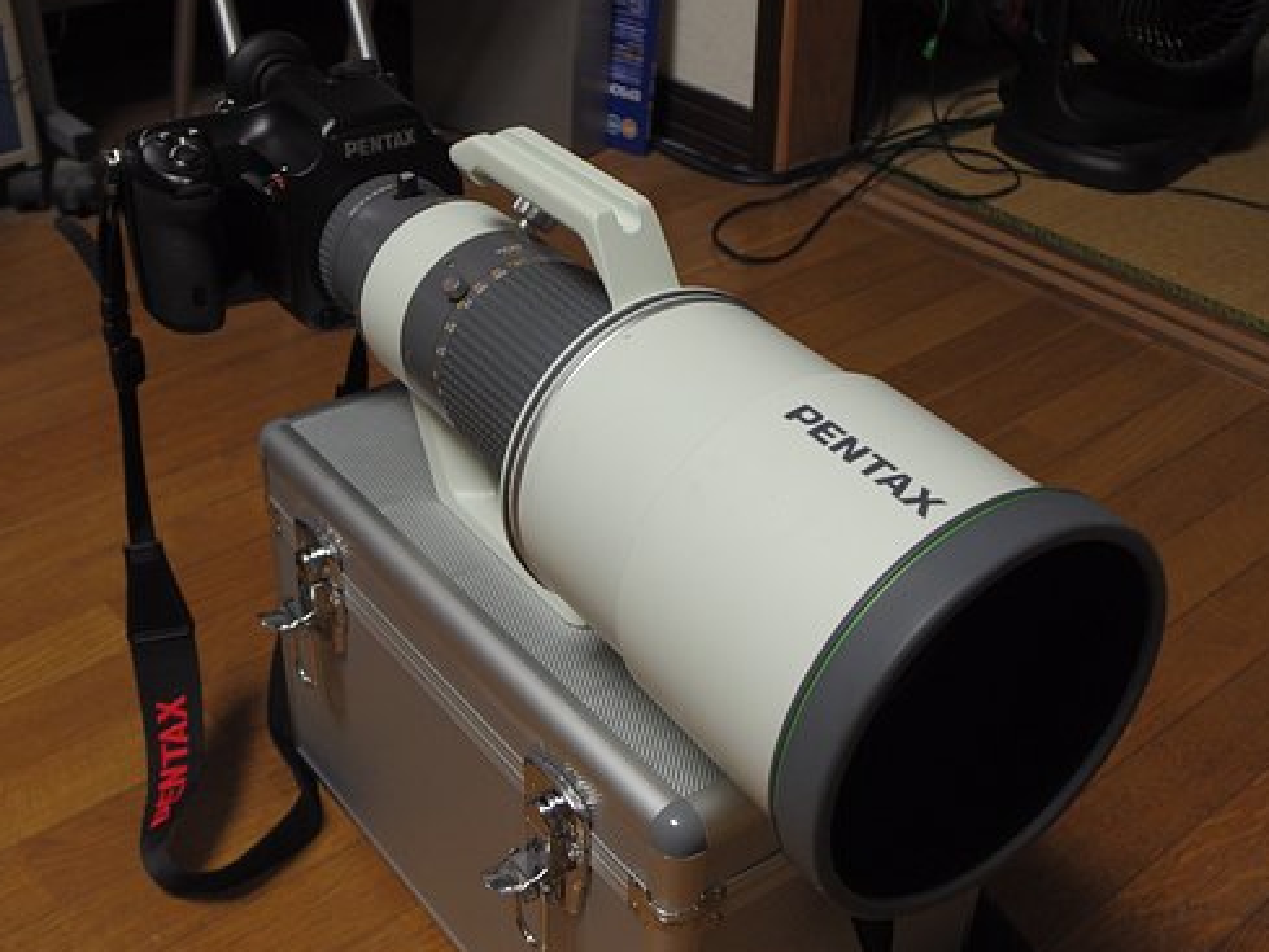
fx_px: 1613
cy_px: 475
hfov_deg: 42.9
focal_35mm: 44
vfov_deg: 32.9
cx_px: 623
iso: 400
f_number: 3.2
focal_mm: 9
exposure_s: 1/10
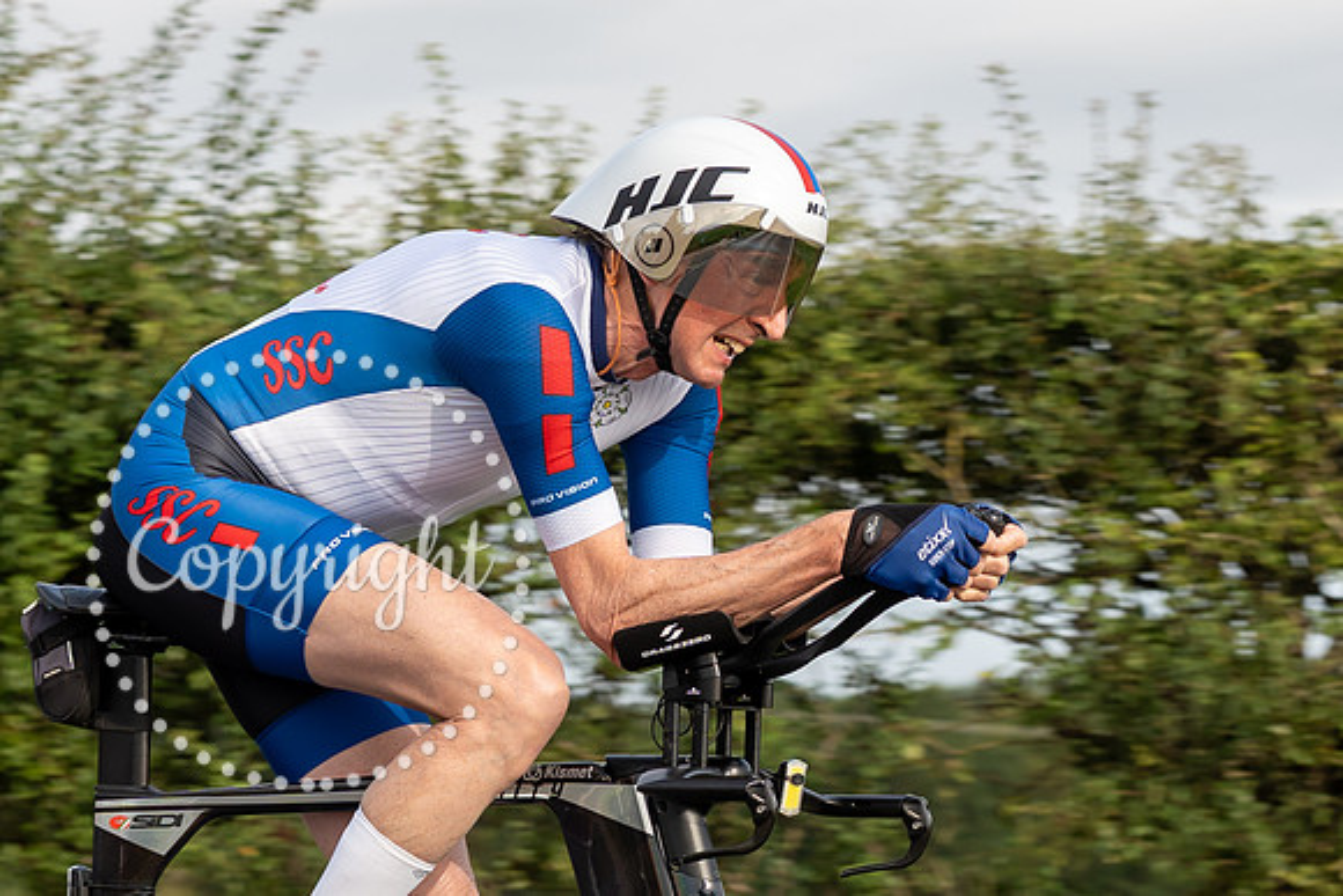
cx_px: 817
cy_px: 532
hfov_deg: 10.4
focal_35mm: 198
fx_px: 7374
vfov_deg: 7.0
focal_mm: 62
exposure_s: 1/640
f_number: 4.5
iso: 125
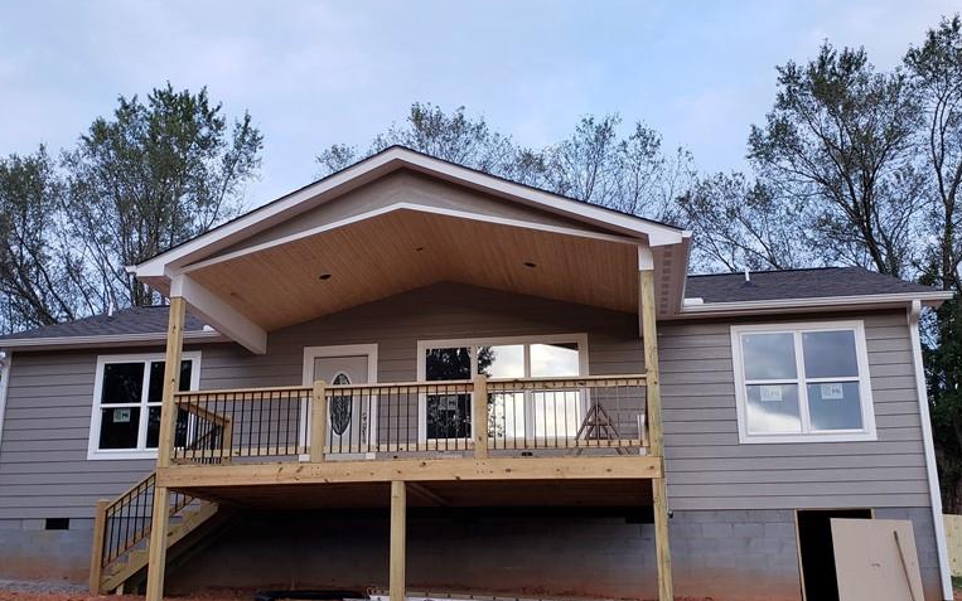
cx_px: 432
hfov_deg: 52.7
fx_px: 970
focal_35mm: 37
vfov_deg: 34.4
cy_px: 325
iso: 64
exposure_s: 1/60
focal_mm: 4.3
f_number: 2.4
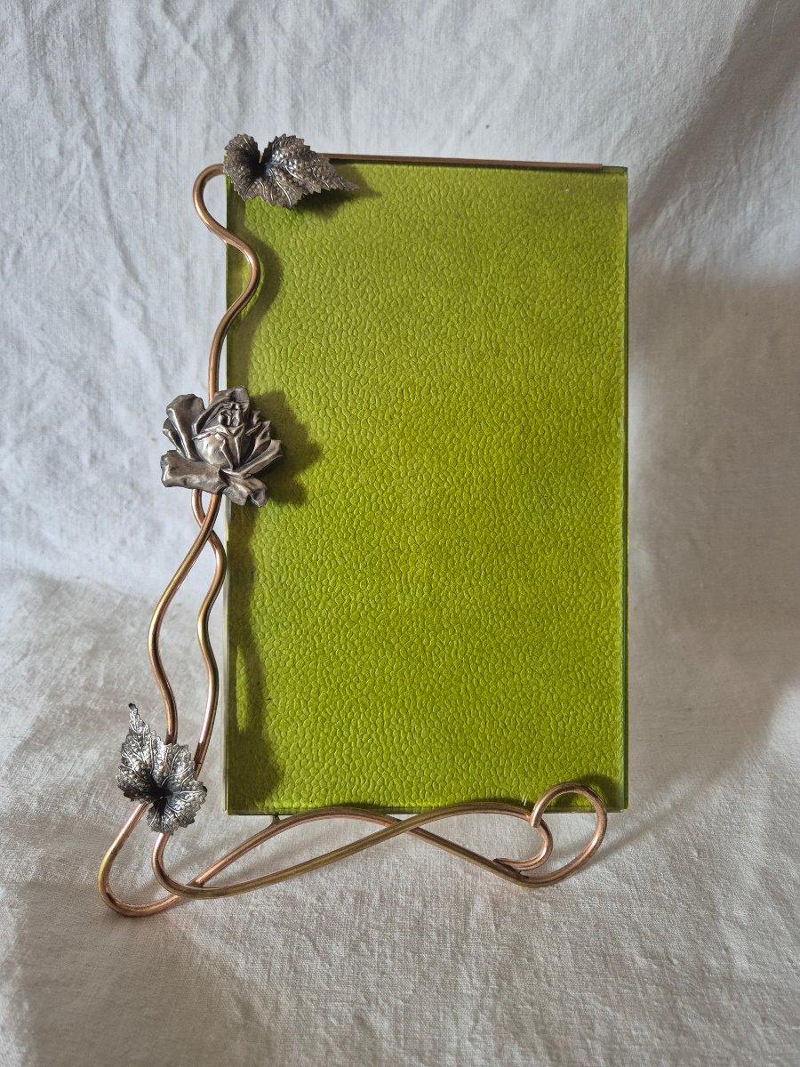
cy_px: 534
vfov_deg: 73.9
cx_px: 400
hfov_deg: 58.9
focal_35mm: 23
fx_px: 709
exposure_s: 1/100
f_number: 1.8
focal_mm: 5.4
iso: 250
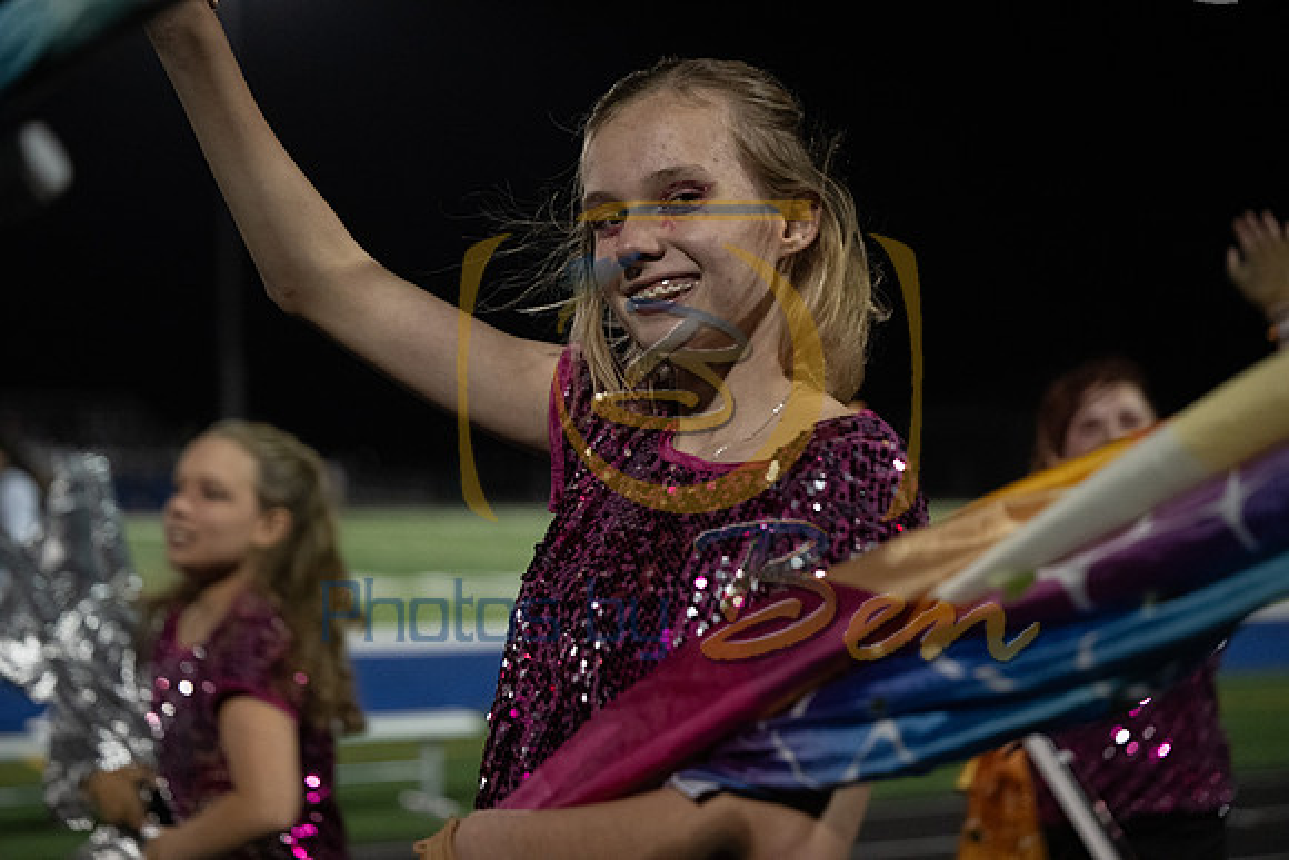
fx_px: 2507
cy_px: 430
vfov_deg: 19.5
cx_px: 644
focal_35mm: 70
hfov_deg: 28.8
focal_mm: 70
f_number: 2.8
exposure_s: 1/800
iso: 5000
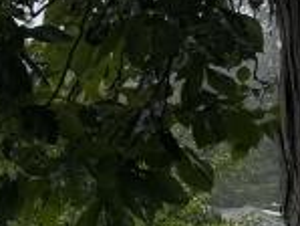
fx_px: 1006
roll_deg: -1.6
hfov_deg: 13.0
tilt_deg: +4.4
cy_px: 210
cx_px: -417
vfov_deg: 12.7
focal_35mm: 116
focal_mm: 6.76
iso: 80
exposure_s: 1/2445
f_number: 1.78
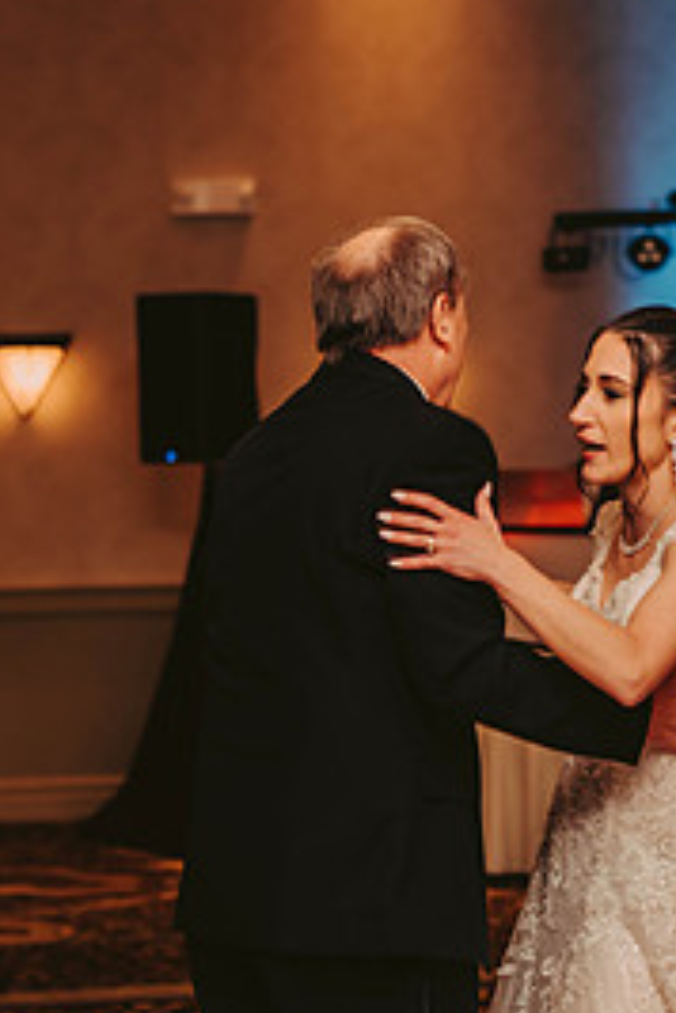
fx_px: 3887
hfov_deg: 9.9
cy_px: 554
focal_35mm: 138
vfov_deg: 14.9
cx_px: 475
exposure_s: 1/60
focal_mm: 82
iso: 800
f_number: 2.8
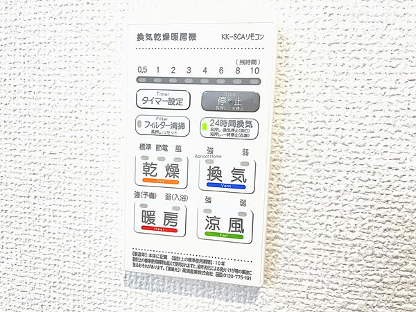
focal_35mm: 26
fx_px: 312
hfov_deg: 67.3
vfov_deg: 53.1
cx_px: 208
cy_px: 156
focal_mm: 4.2
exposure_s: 1/50
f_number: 1.6
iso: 125
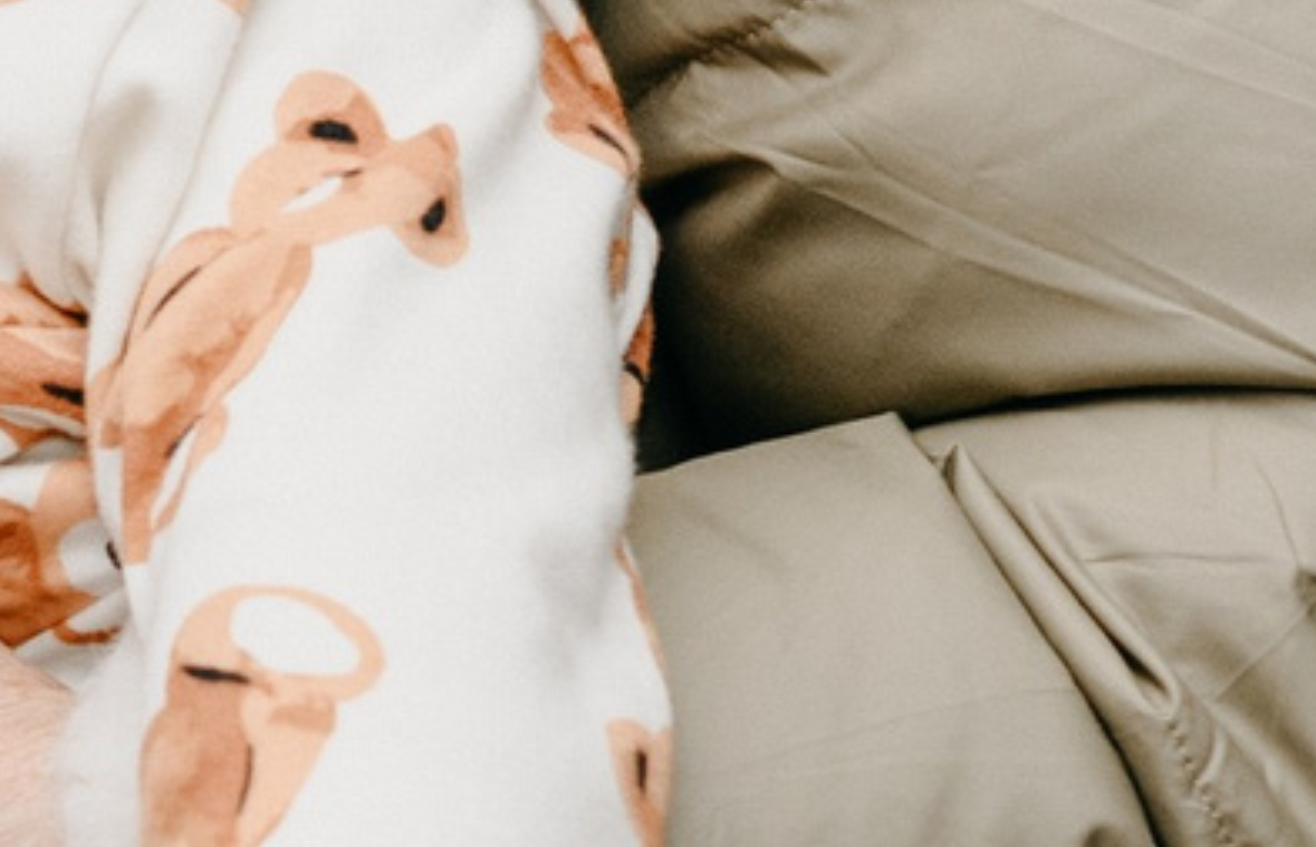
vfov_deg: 4.5
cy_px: -175
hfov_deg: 6.9
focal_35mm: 298
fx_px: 10779
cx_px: -582
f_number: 4
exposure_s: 1/160
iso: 320
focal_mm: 42
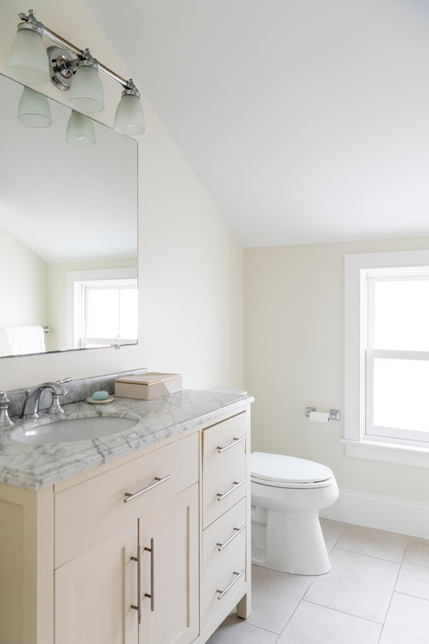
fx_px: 465
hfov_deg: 49.6
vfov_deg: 69.4
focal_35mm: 26
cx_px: 214
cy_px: 322
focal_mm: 26
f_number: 8
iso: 200
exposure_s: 1/2.5
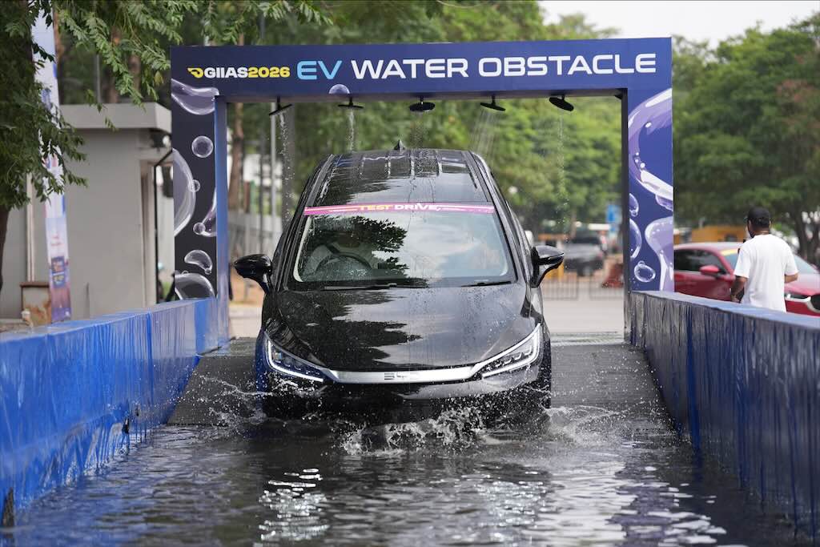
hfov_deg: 16.8
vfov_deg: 11.2
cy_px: 274
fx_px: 2779
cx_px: 410
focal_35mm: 122
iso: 1250
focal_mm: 122
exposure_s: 1/8000
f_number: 2.8
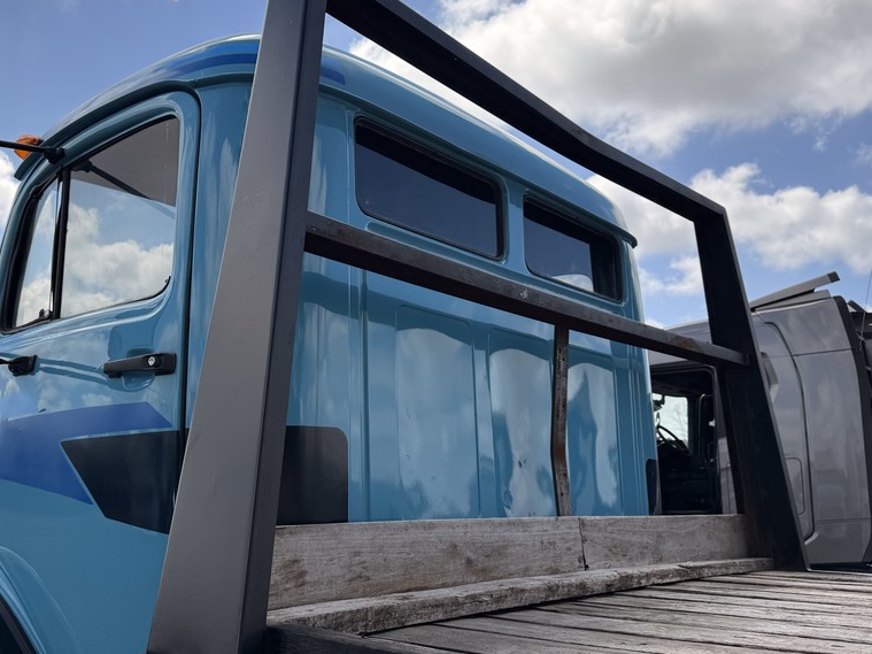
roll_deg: -1.1
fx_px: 907
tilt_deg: +7.6
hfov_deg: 50.7
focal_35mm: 36
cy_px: 361
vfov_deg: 39.6
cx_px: 318
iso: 80
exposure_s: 1/4975
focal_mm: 6.76
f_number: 1.78
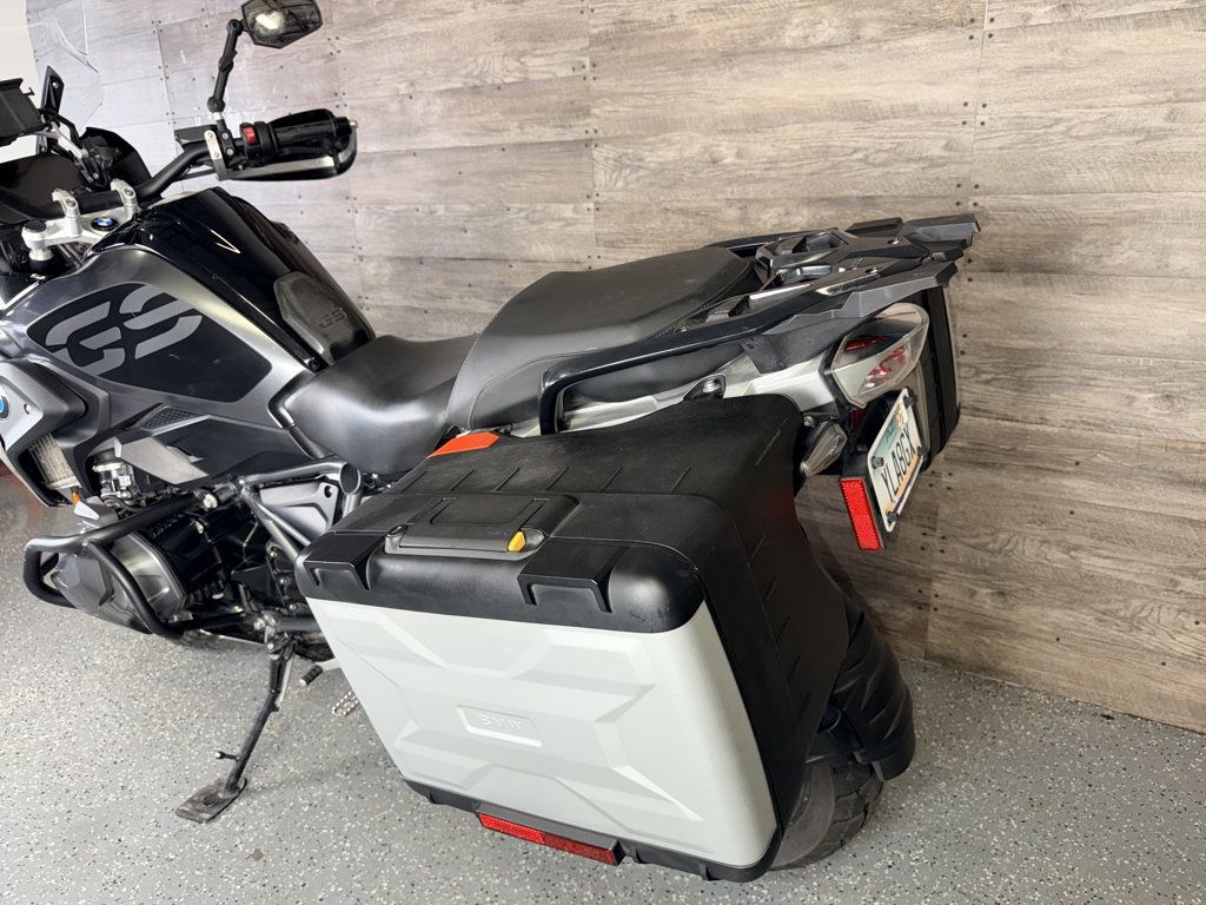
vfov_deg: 56.8
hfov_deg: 71.6
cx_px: 603
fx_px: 836
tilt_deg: -16.8
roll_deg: +1.9
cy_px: 452
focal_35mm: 24
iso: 64
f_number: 1.78
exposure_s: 1/20
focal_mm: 6.76
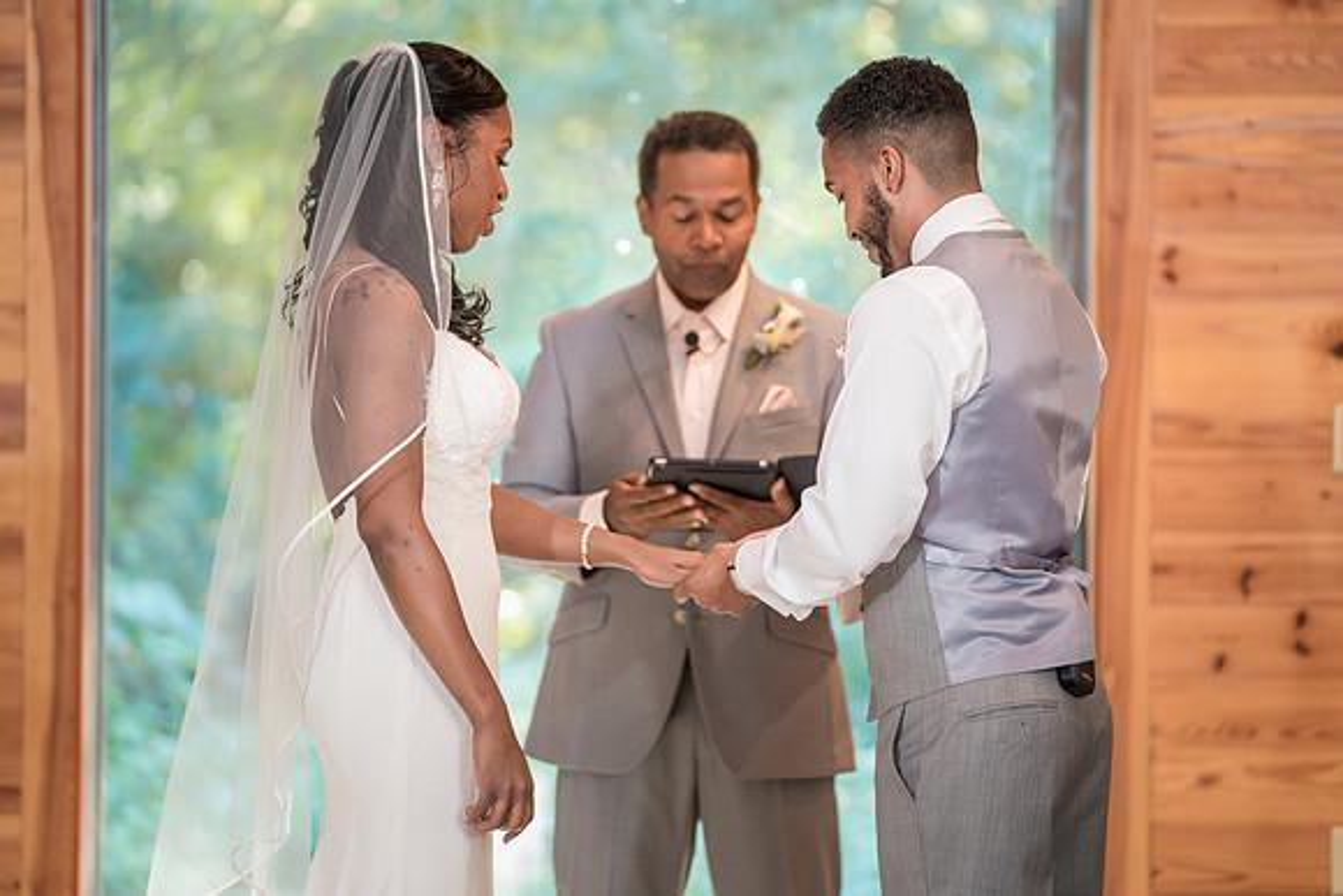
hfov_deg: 15.2
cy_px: 452
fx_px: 5035
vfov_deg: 10.2
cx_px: 658
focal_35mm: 135
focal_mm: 131
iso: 800
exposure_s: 1/100
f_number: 2.8
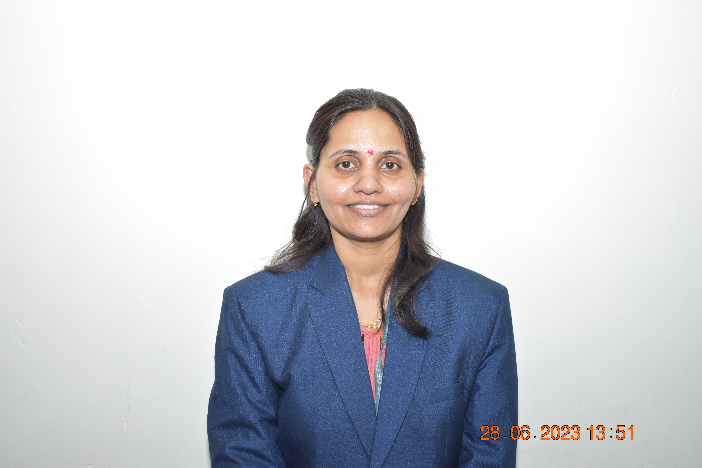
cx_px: 351
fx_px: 877
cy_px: 234
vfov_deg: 29.9
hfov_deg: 43.6
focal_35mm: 45
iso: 560
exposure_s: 1/30
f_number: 4.2
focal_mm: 30
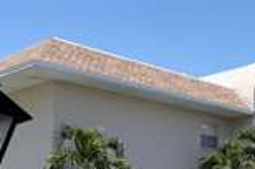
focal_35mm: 78
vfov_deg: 16.9
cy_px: 187
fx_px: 551
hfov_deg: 24.9
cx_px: 248
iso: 80
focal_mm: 6.76
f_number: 1.78
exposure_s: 1/3953
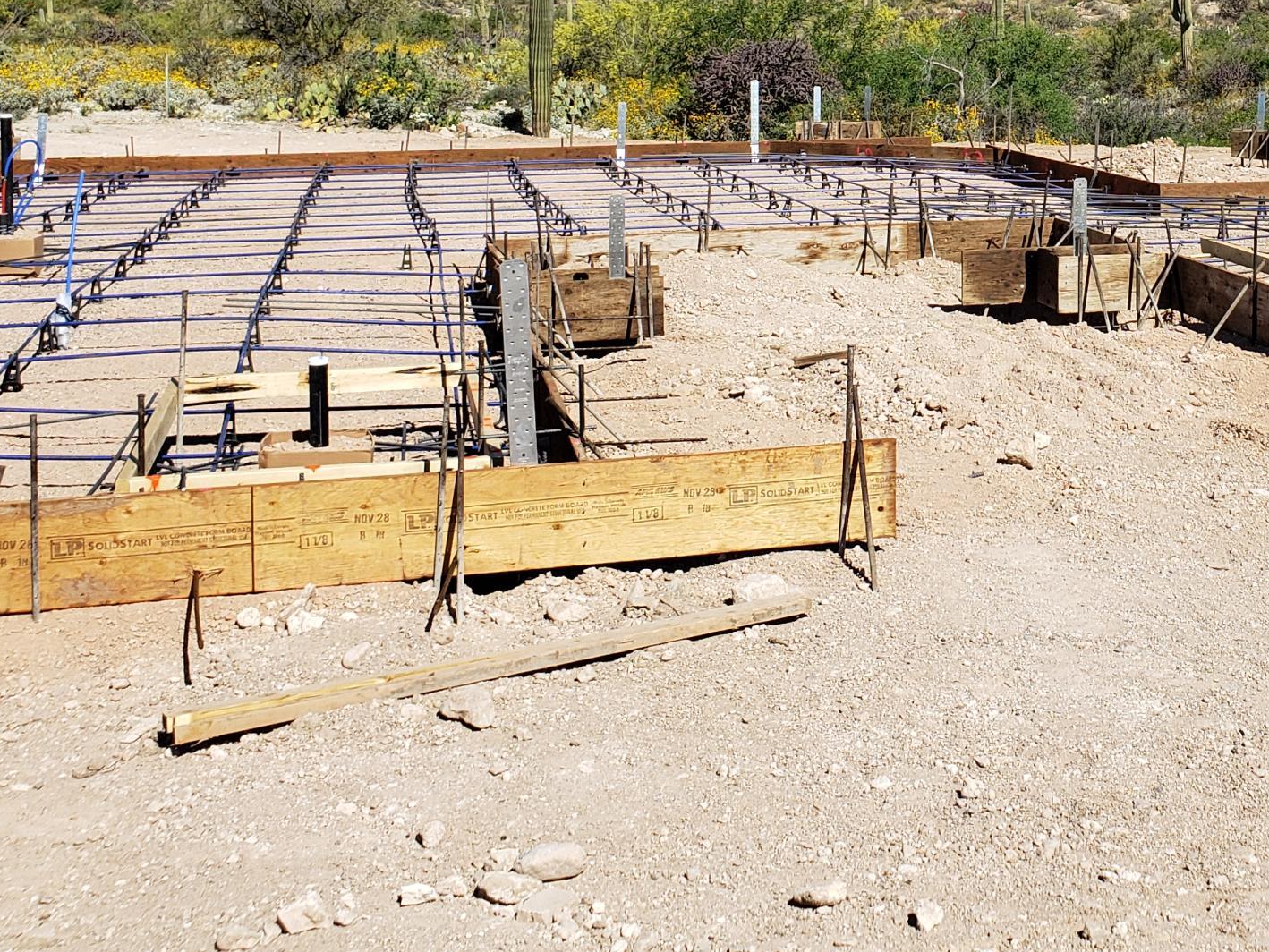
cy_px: 96
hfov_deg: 33.7
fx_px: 2017
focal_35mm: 55
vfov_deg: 25.7
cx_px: 1049
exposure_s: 1/1951
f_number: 2.4
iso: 50
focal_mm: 4.3
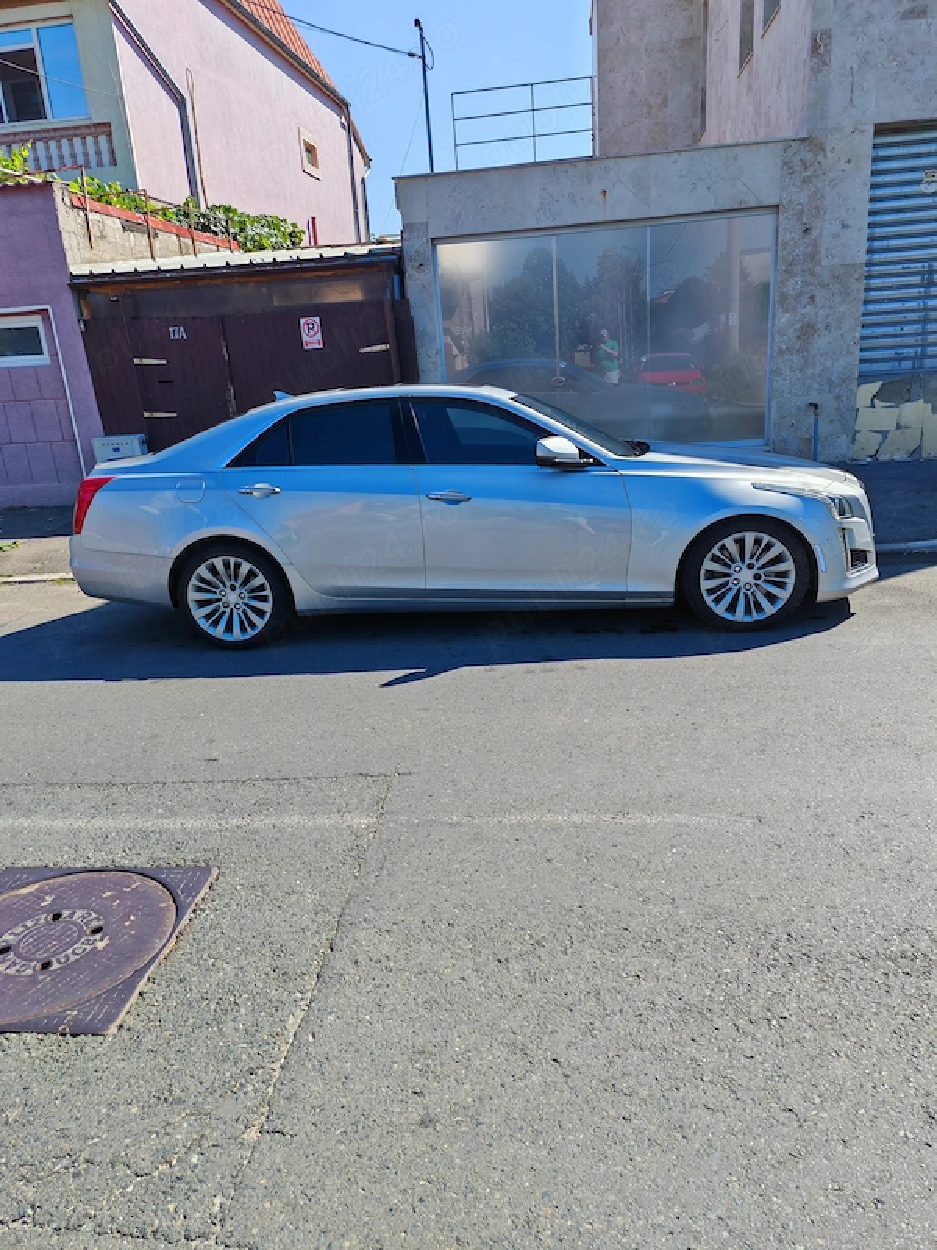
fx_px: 902
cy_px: 625
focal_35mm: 25
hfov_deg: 54.9
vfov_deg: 69.4
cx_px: 468
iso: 50
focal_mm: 5.3
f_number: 1.9
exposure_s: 1/1300
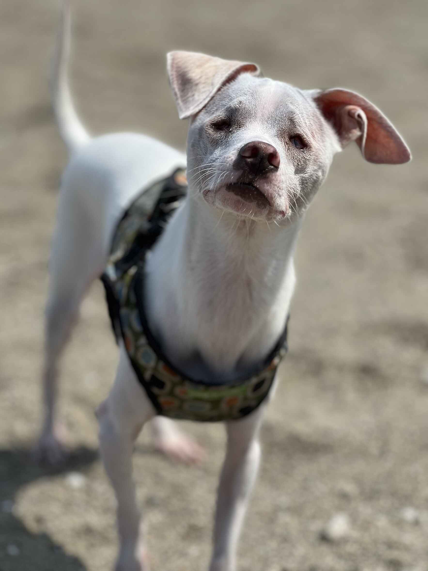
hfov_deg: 19.1
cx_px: 214
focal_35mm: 77
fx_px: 1269
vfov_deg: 25.3
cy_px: 286
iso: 32
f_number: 2.8
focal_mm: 9
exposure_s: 1/797
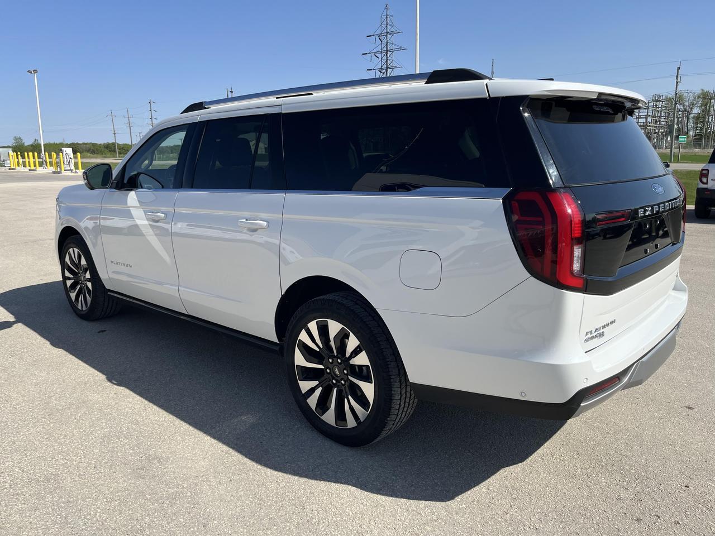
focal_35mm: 26
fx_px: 537
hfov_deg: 67.3
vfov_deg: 53.1
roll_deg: +0.6
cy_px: 268
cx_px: 358
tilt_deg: -11.5
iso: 50
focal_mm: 5.1
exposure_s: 1/5556
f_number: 1.6
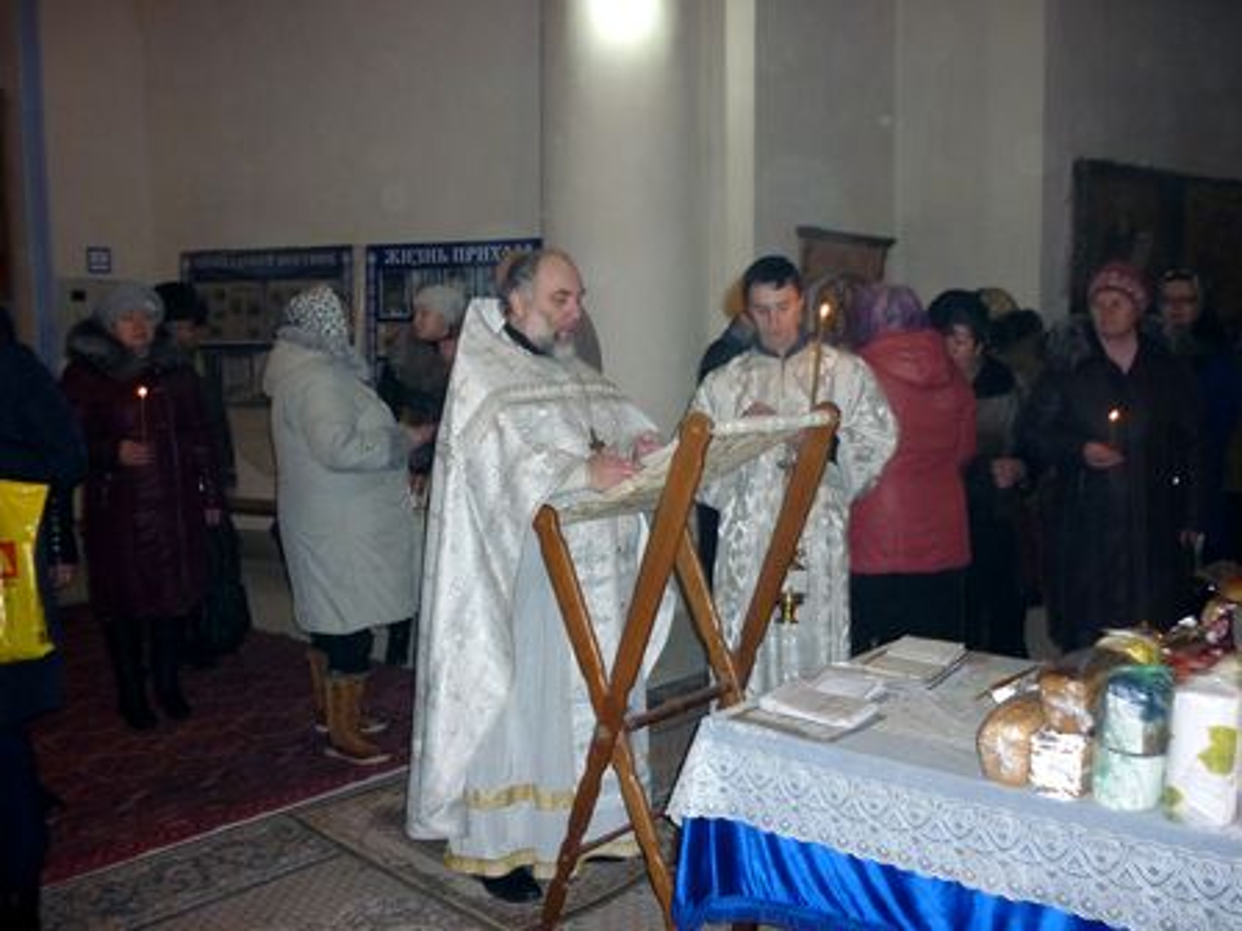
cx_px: 621
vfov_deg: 42.9
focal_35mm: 33
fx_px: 1184
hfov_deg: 55.4
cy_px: 466
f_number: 2.8
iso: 250
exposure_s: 1/30
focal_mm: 5.5
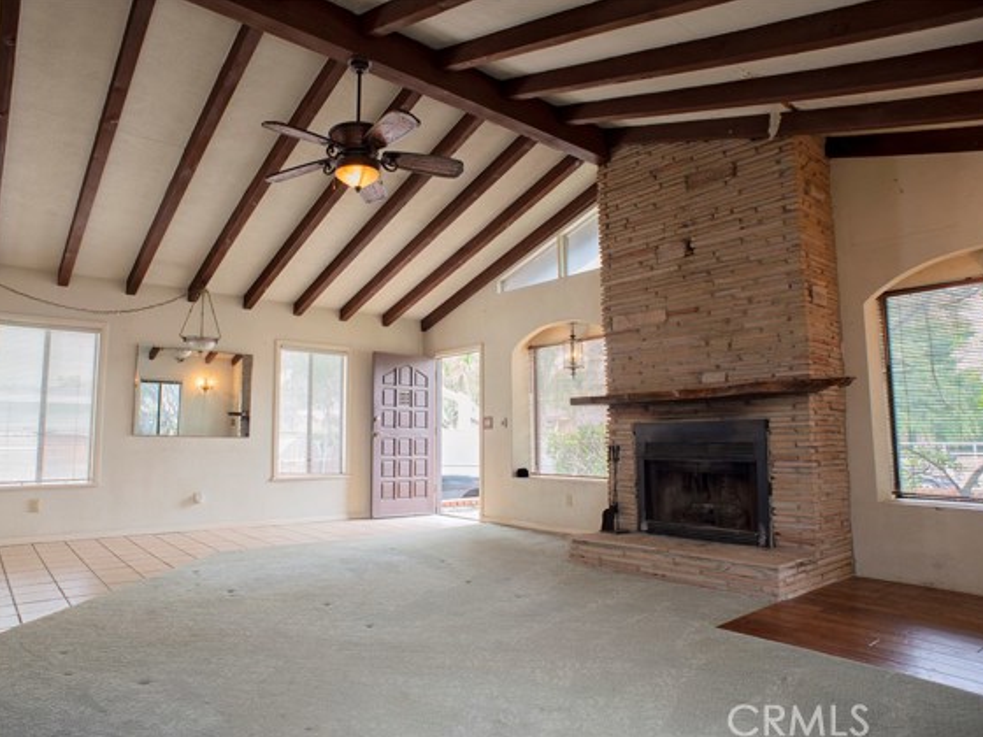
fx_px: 625
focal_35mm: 22
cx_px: 444
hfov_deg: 76.2
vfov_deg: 61.1
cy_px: 371
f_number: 7.1
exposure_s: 1/15
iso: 400
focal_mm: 20
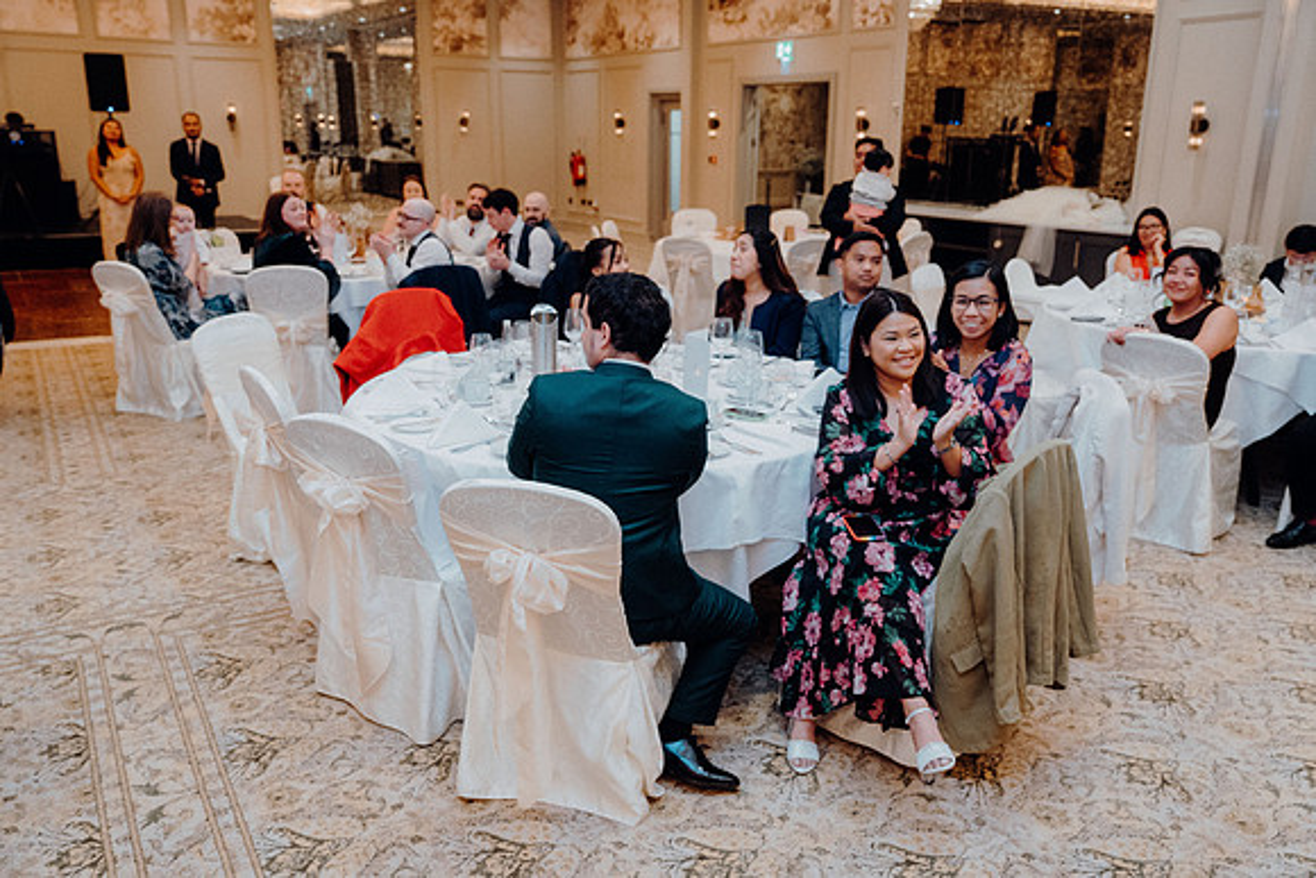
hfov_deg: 63.6
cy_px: 439
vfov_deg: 45.0
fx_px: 1060
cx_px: 658
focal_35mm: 29
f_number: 3.5
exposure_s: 1/160
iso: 3200
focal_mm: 29
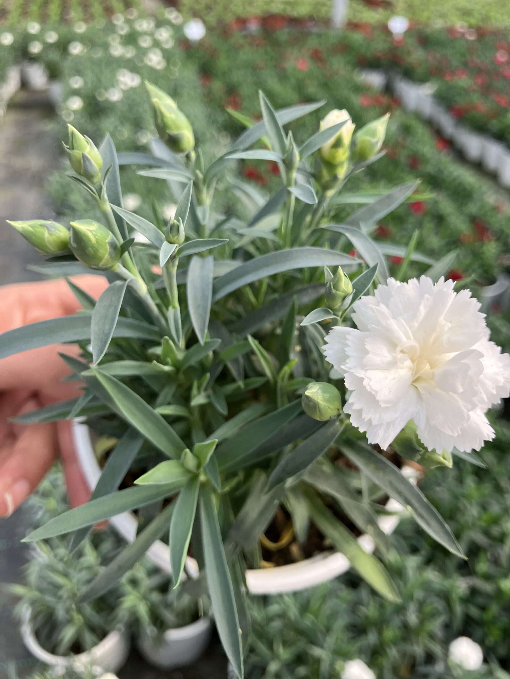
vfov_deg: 63.4
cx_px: 255
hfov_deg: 49.7
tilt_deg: -36.9
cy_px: 340
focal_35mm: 28
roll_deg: -1.2
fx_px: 550
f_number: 1.8
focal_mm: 3.99
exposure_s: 1/486
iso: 32
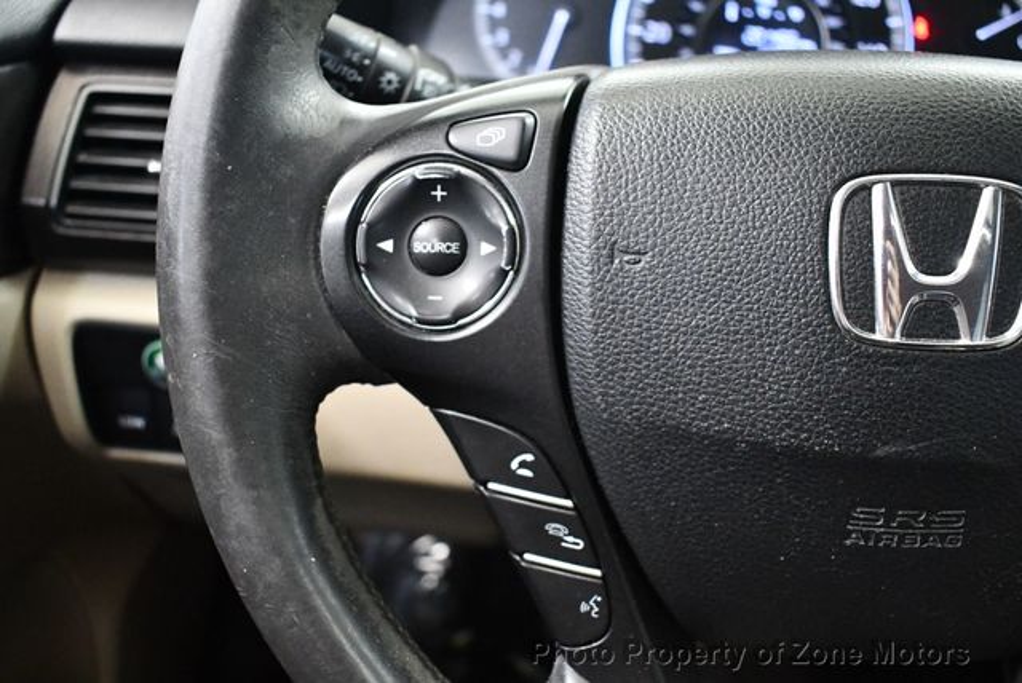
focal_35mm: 36
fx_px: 1023
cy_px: 342
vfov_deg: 36.9
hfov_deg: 53.1
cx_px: 511
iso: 5000
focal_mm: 18
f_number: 3.5
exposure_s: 1/60
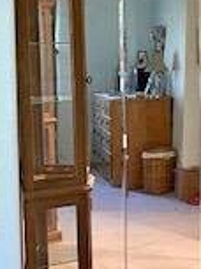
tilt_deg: -4.0
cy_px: 128
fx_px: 847
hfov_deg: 12.8
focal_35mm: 109
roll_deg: -0.4
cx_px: 302
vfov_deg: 18.1
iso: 200
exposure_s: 1/60
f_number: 1.8
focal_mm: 4.25
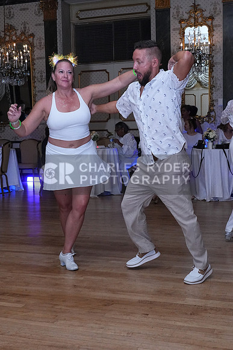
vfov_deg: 41.1
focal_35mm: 48
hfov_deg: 28.1
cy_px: 175
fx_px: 466
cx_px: 116
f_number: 7.1
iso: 5000
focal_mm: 32
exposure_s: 1/200
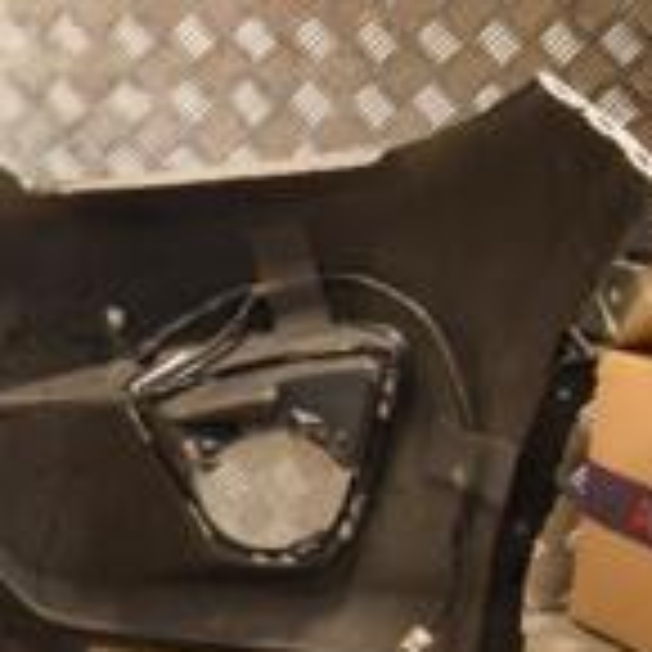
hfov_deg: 13.6
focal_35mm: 111
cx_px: -630
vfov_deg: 15.7
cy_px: 207
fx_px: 2360
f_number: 6.3
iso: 800
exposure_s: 1/200
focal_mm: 21
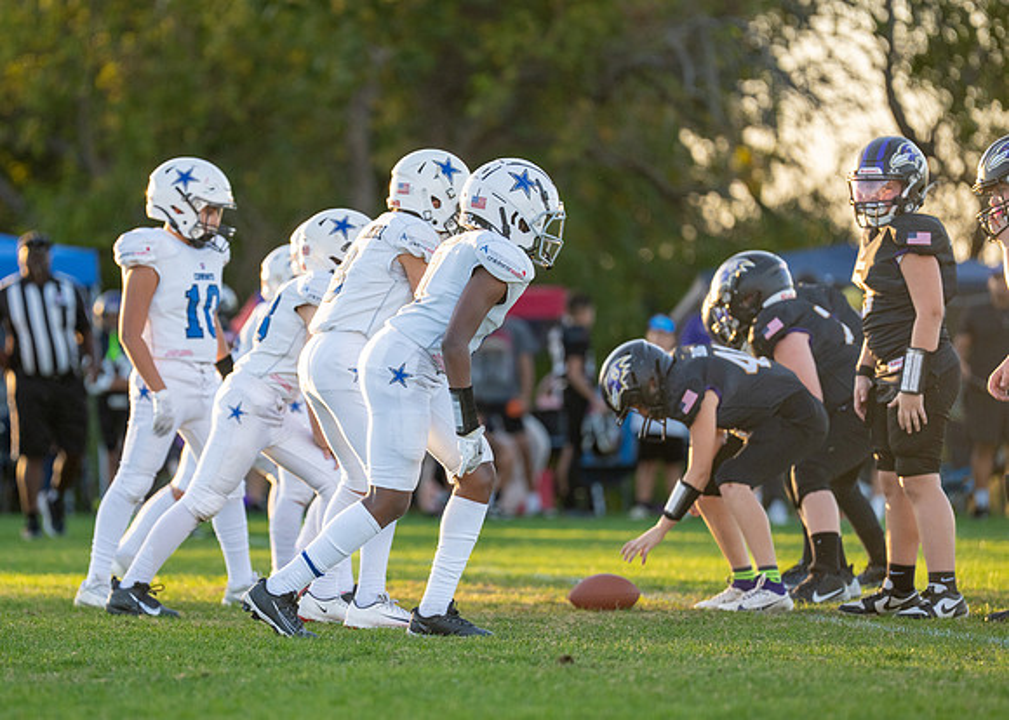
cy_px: 376
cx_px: 393
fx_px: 7656
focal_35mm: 267
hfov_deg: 7.5
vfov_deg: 5.4
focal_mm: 200
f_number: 2.8
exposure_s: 1/1600
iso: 640
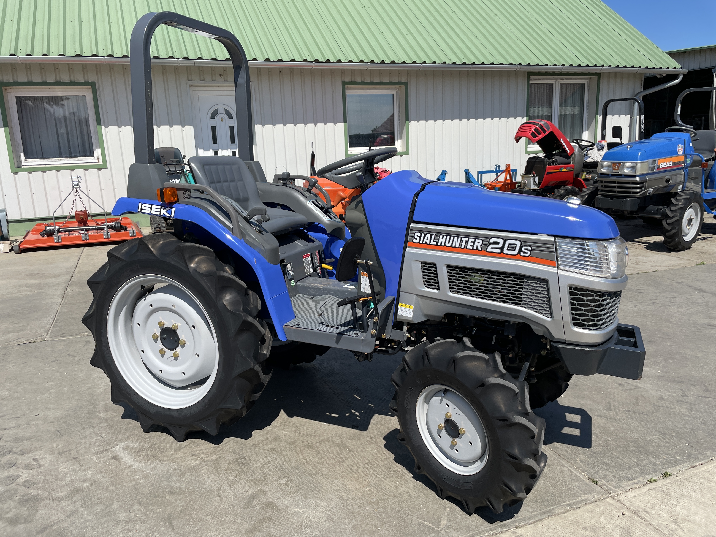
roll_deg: +3.5
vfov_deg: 53.1
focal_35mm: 26
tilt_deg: -11.8
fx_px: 538
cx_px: 358
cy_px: 268
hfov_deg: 67.3
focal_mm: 4.2
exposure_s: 1/4292
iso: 32
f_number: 1.6
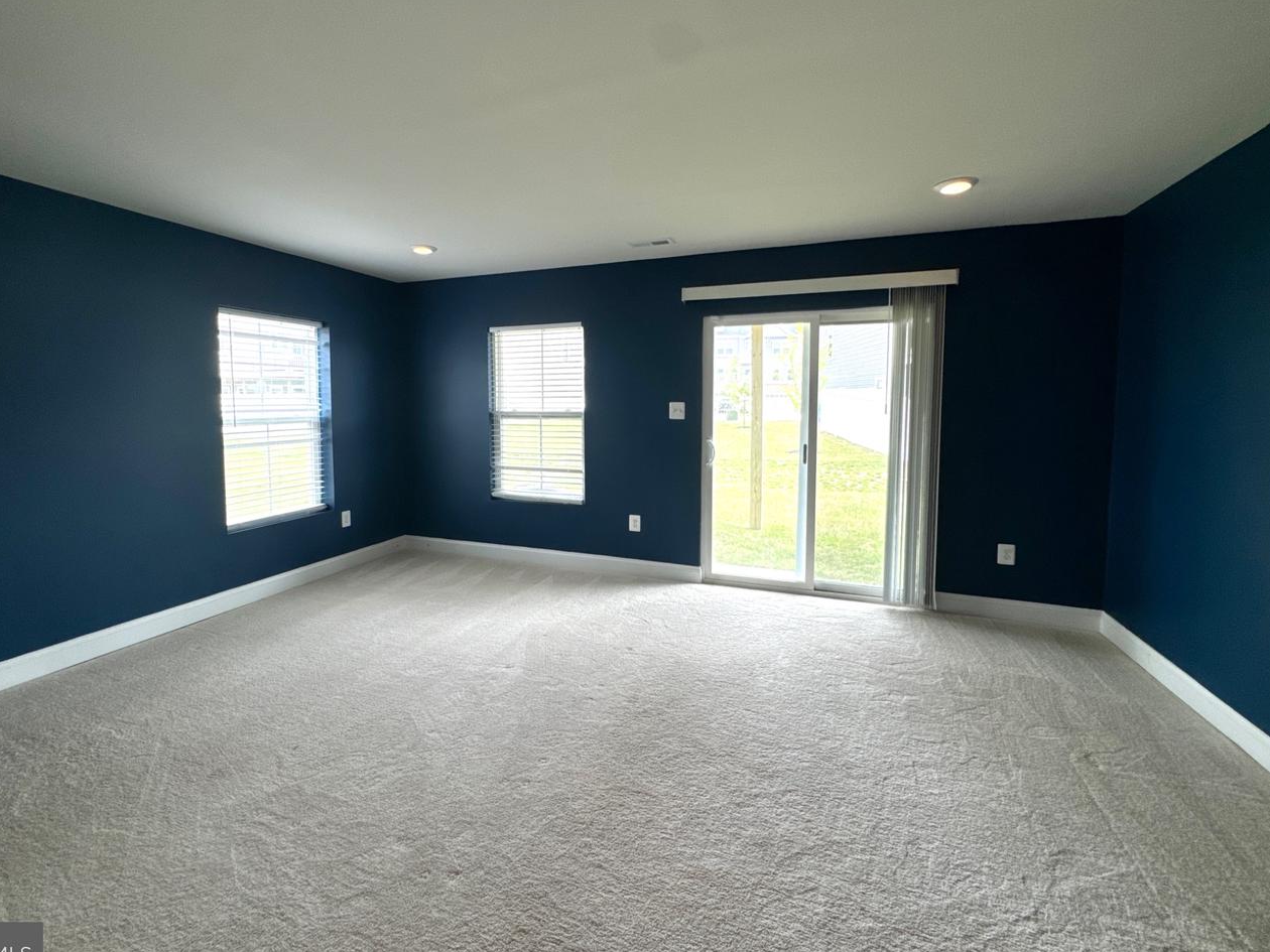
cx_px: 592
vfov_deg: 78.0
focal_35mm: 16
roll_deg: -0.3
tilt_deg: -3.9
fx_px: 587
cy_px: 436
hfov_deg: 94.4
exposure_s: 1/120
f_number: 2.2
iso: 64
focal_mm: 2.22
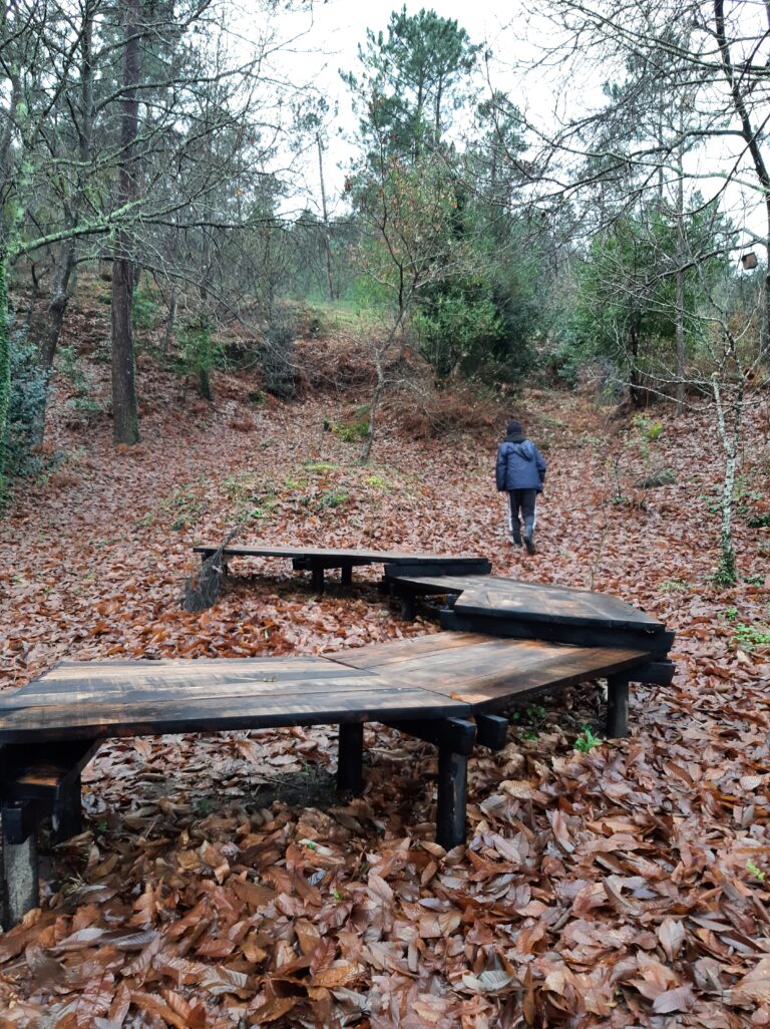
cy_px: 514
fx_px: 772
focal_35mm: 26
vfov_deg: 67.3
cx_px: 385
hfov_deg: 53.0
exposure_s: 1/100
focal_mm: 3.93
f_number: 1.7
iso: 64
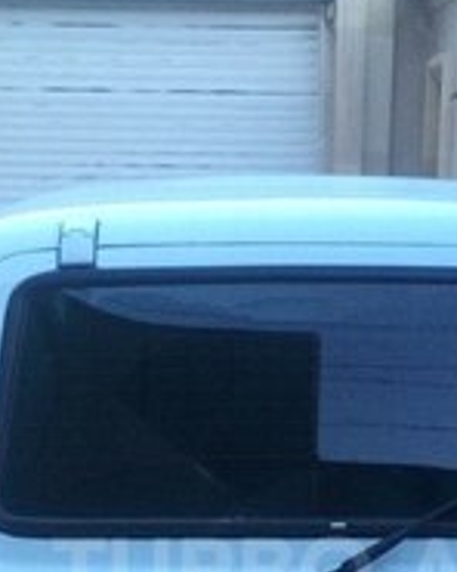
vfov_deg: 24.0
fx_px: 1285
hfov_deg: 20.1
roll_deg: -1.9
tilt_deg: -21.0
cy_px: 572
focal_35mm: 76
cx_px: 290
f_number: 2.2
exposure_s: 1/33
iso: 200
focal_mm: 4.15
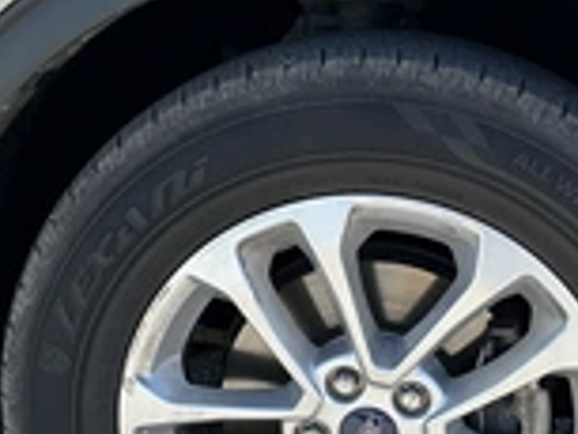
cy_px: 336
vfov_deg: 20.0
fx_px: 1220
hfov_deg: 26.5
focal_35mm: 73
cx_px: 374
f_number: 1.8
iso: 25
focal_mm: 3
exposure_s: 1/428
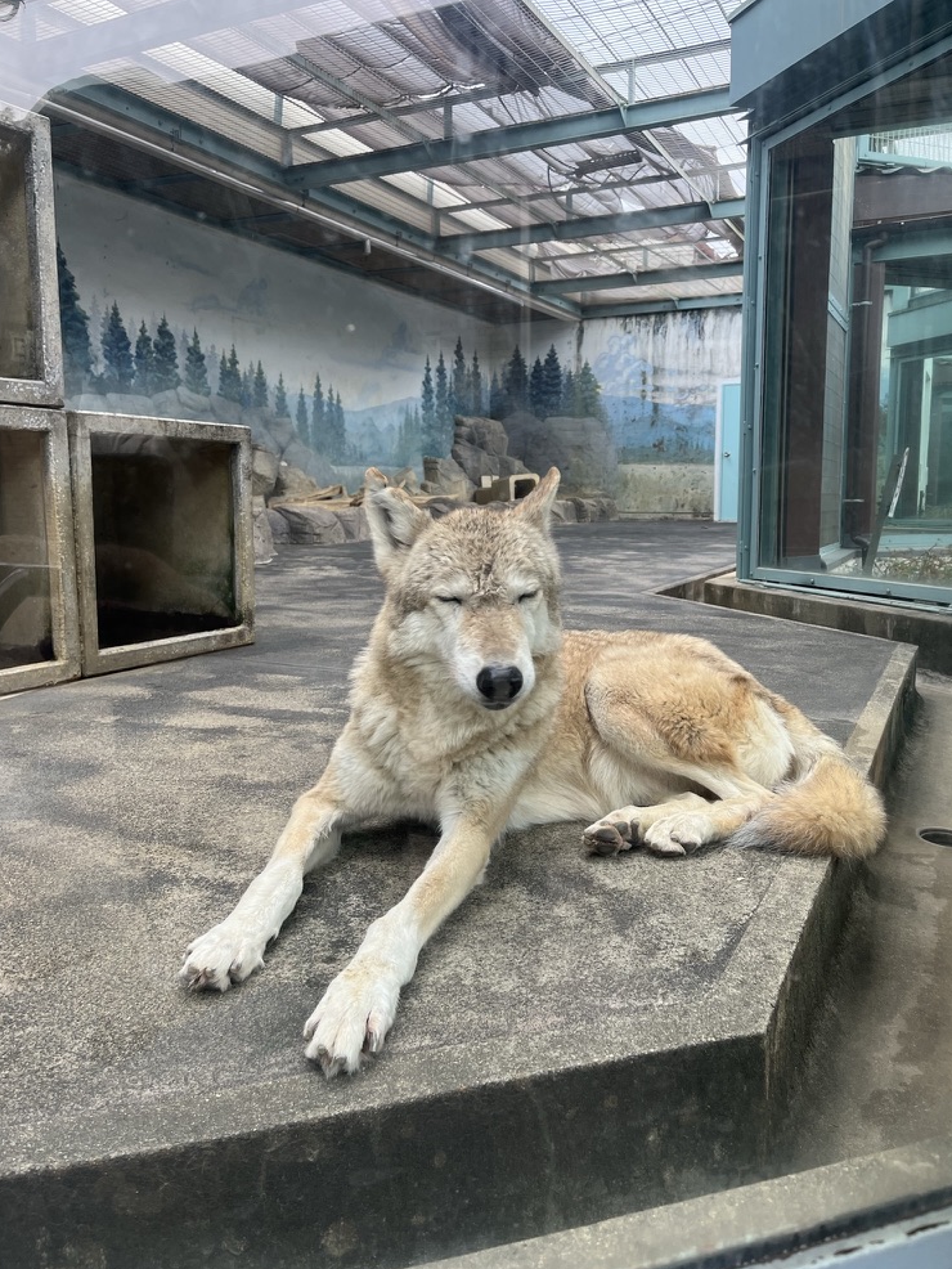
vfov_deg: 65.3
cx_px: 464
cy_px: 618
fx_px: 990
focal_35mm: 27
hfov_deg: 51.4
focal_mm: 5.1
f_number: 1.6
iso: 50
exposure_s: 1/163
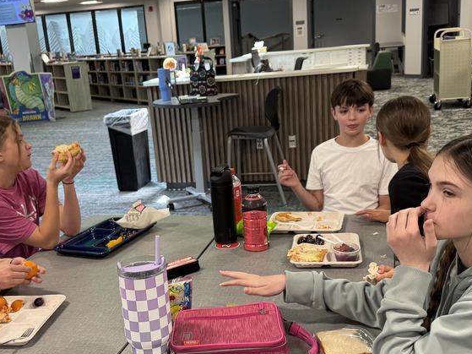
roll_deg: +4.9
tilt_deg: -17.0
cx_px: 211
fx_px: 600
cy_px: 214
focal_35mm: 44
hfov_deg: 42.9
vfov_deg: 32.8
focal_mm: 6.76
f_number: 1.78
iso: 200
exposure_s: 1/100
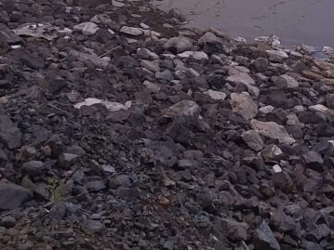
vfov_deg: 18.8
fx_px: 743
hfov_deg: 24.1
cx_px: 341
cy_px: 31
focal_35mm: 77
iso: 50
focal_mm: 2.91
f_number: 1.9
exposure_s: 1/60
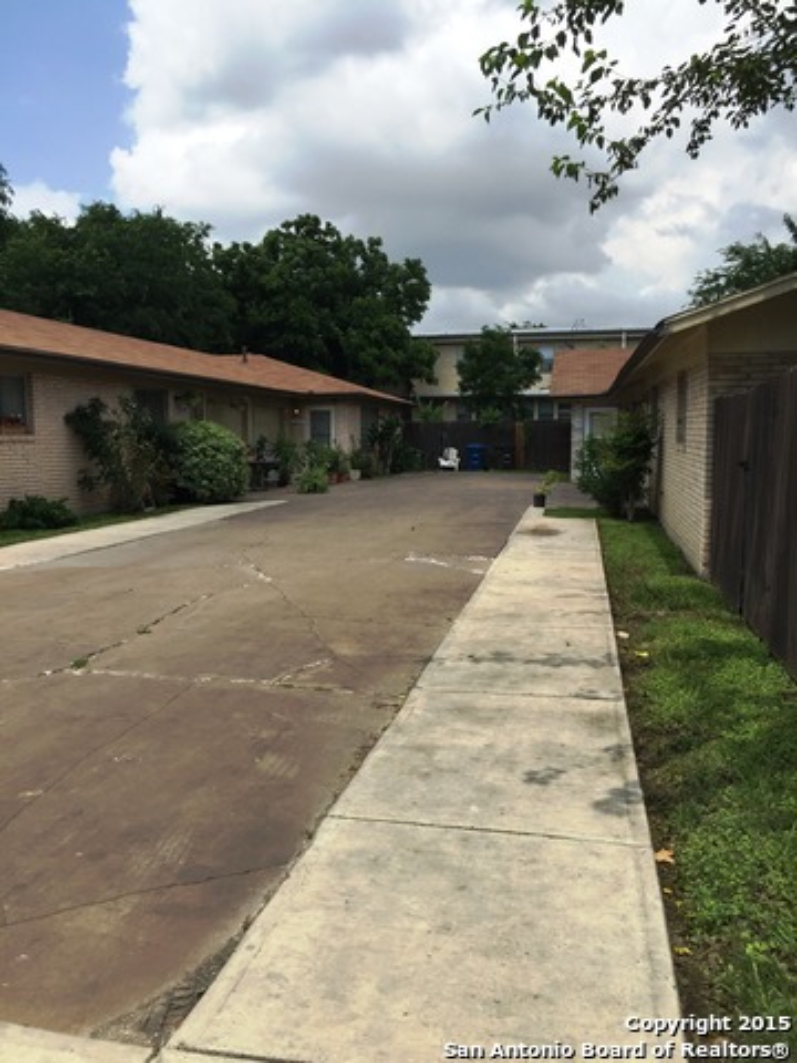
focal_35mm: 29
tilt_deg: -3.3
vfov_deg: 61.7
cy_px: 532
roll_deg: -0.4
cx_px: 398
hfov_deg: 48.2
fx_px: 890
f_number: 2.2
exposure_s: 1/2639
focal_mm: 4.15
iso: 32
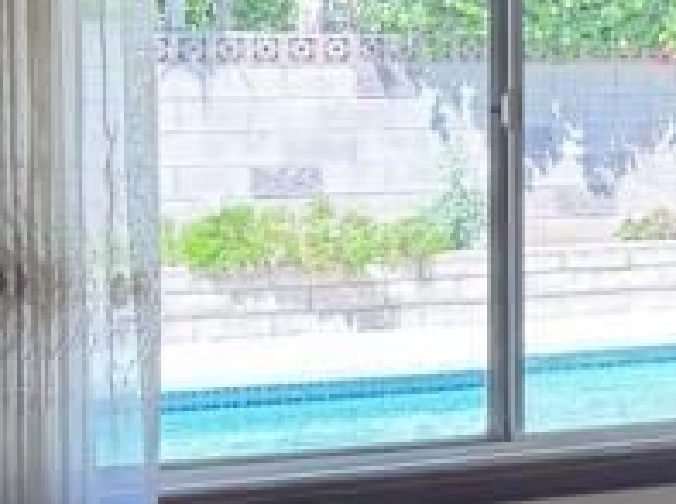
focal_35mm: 125
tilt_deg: +1.7
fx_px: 2437
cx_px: 1345
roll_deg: +0.2
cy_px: 58
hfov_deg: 13.5
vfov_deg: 11.7
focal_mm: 6.76
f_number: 1.78
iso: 80
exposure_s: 1/174
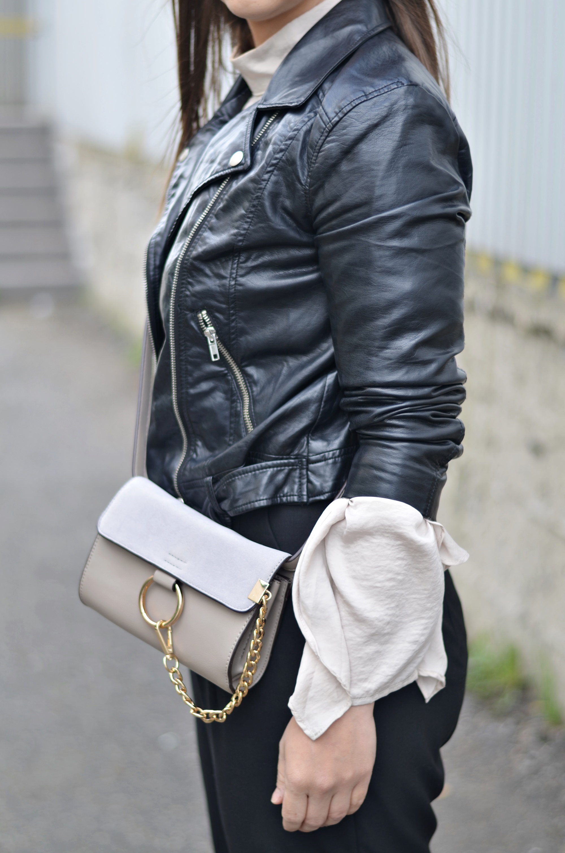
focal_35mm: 75
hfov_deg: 18.1
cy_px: 426
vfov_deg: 27.0
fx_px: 1774
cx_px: 282
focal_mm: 50
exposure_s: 1/640
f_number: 1.8
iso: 100
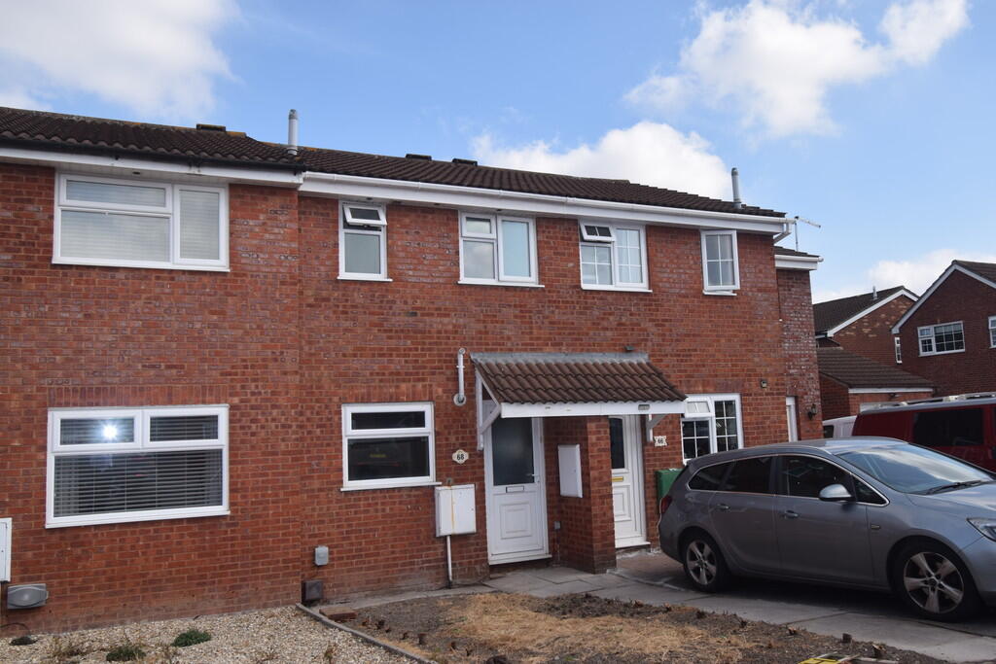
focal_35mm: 30
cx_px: 498
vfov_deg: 43.6
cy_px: 332
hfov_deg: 61.9
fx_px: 830
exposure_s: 1/320
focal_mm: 20
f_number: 9
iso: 200
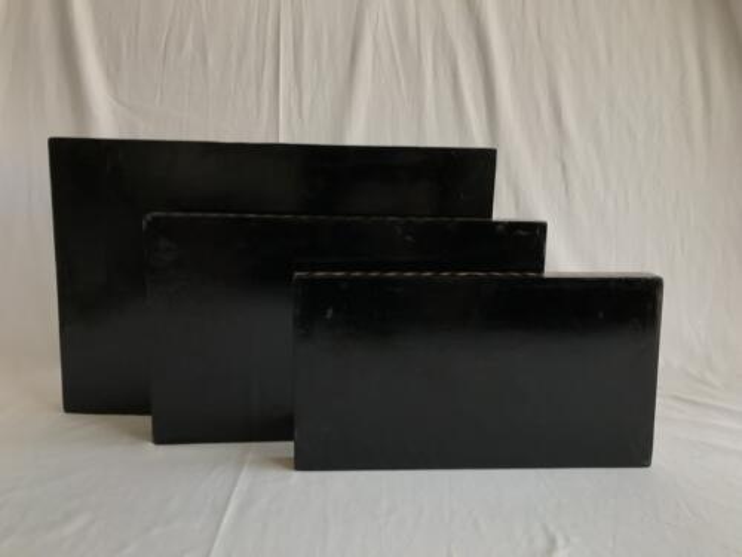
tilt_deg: -8.0
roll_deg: -2.3
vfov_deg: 49.7
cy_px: 278
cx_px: 371
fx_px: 600
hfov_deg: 63.4
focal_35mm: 28
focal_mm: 3.99
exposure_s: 1/50
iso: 25
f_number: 1.8
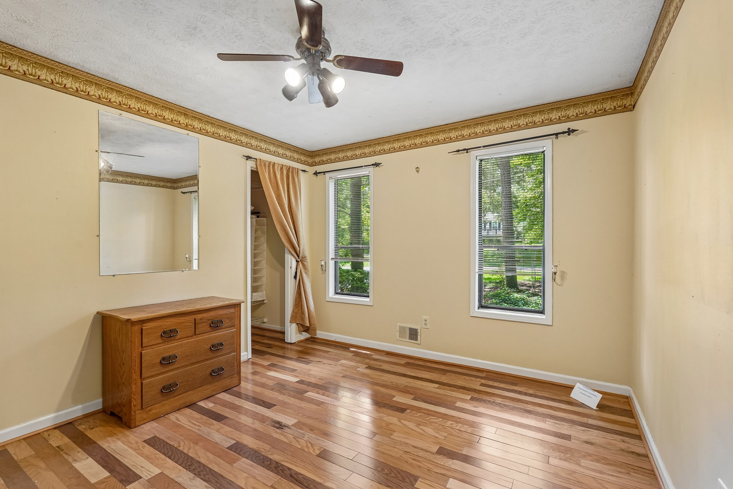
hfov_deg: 96.7
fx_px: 326
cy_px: 244
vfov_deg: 73.7
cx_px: 366
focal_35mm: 16
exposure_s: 1/10
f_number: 8
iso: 800
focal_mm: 16
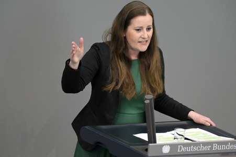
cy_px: 78
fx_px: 3275
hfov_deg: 4.1
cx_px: 118
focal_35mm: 500
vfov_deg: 2.7
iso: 8000
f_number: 5.6
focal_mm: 500
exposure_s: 1/500
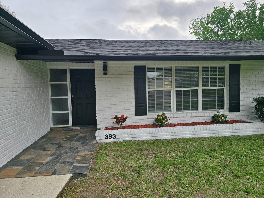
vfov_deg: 58.9
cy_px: 99
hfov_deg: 73.9
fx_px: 175
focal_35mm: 23
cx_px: 132
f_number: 1.7
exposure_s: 1/562
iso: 12
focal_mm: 6.3
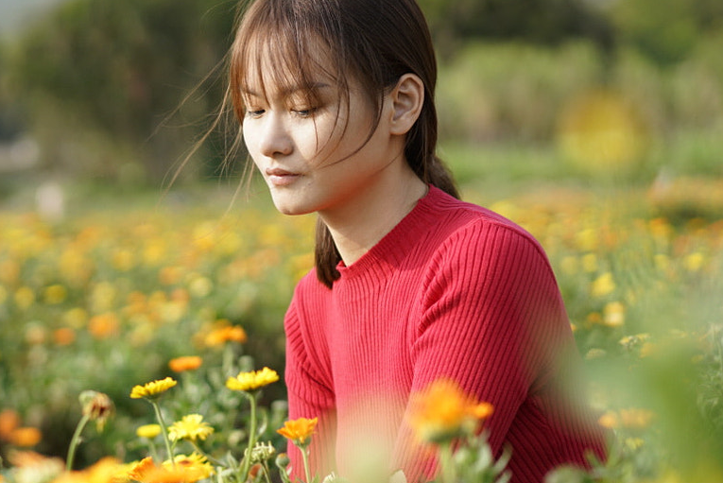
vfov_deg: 11.9
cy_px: 231
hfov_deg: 17.7
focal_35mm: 115
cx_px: 215
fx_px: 2311
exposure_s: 1/1600
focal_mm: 55
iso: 100
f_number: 2
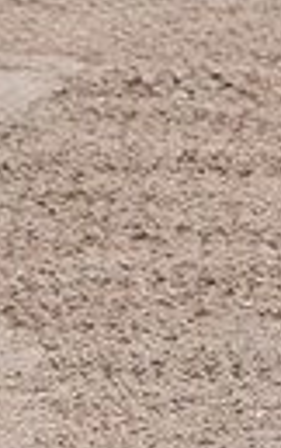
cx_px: 975
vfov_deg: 1.5
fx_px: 16767
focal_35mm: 1373
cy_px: 82
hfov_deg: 1.0
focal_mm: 200
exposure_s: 1/1600
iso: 1000
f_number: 5.6
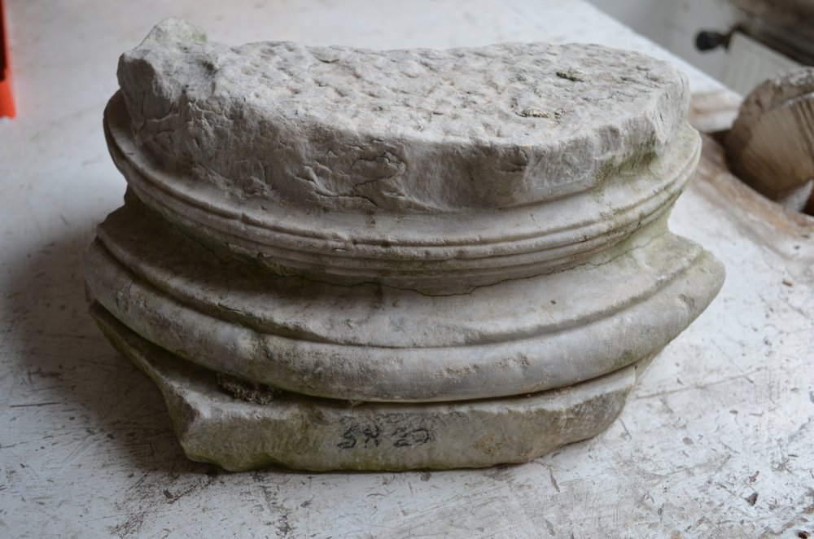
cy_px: 270
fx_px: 812
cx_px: 407
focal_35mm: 36
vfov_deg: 36.7
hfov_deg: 53.2
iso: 400
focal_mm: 24
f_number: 4.2
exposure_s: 1/80
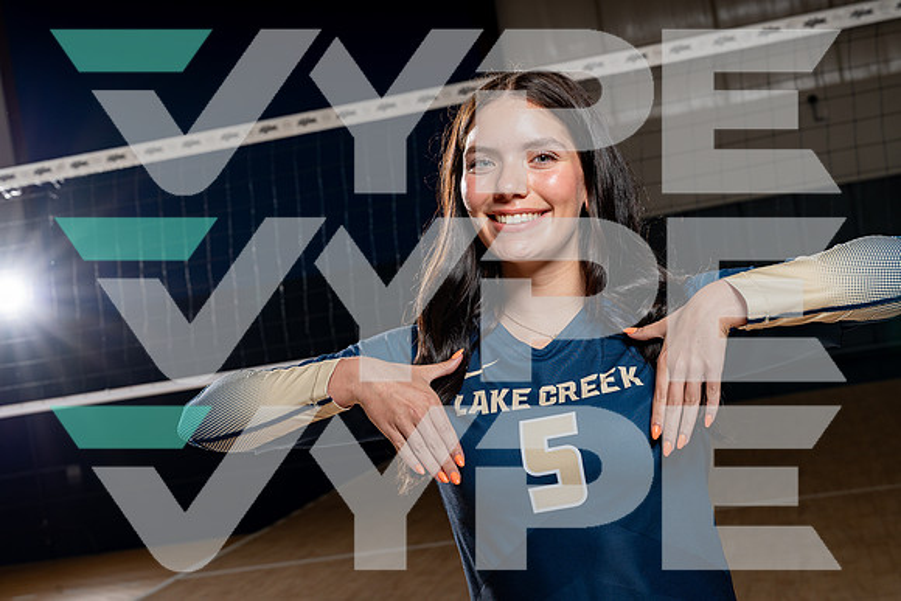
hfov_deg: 33.4
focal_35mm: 60
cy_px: 300
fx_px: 1502
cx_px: 450
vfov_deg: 22.6
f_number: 8
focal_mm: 60
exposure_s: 1/250
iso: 100
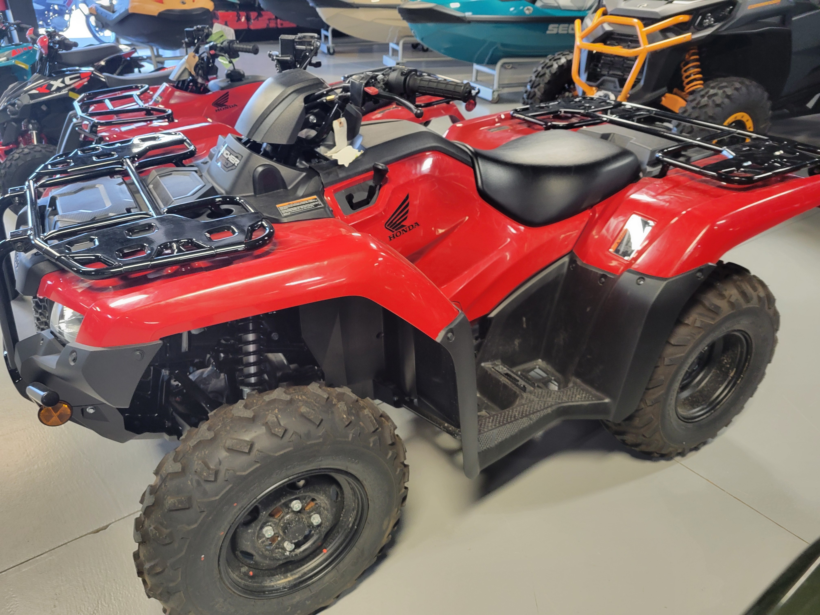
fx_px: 616
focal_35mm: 26
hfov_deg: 67.3
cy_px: 308
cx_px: 410
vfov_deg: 53.1
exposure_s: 1/40
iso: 200
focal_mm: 5.4
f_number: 1.8
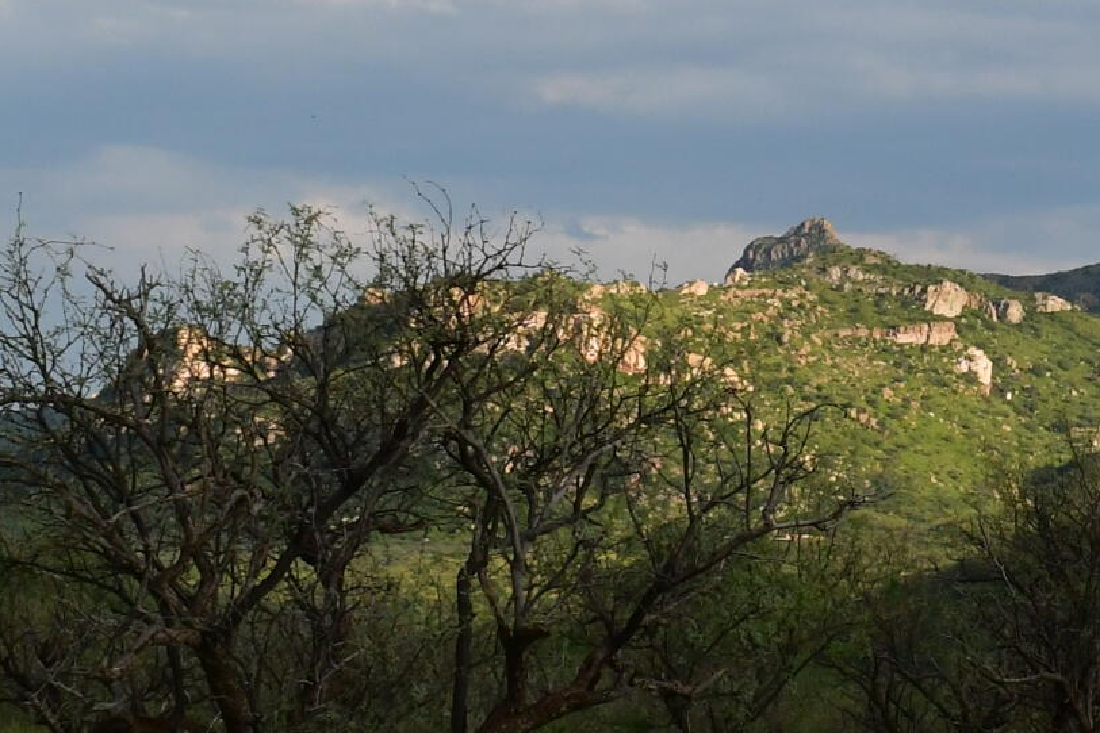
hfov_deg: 12.8
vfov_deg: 8.9
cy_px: 344
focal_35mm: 155
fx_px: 4736
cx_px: 1399
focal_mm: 28
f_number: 13
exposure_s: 1/800
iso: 800
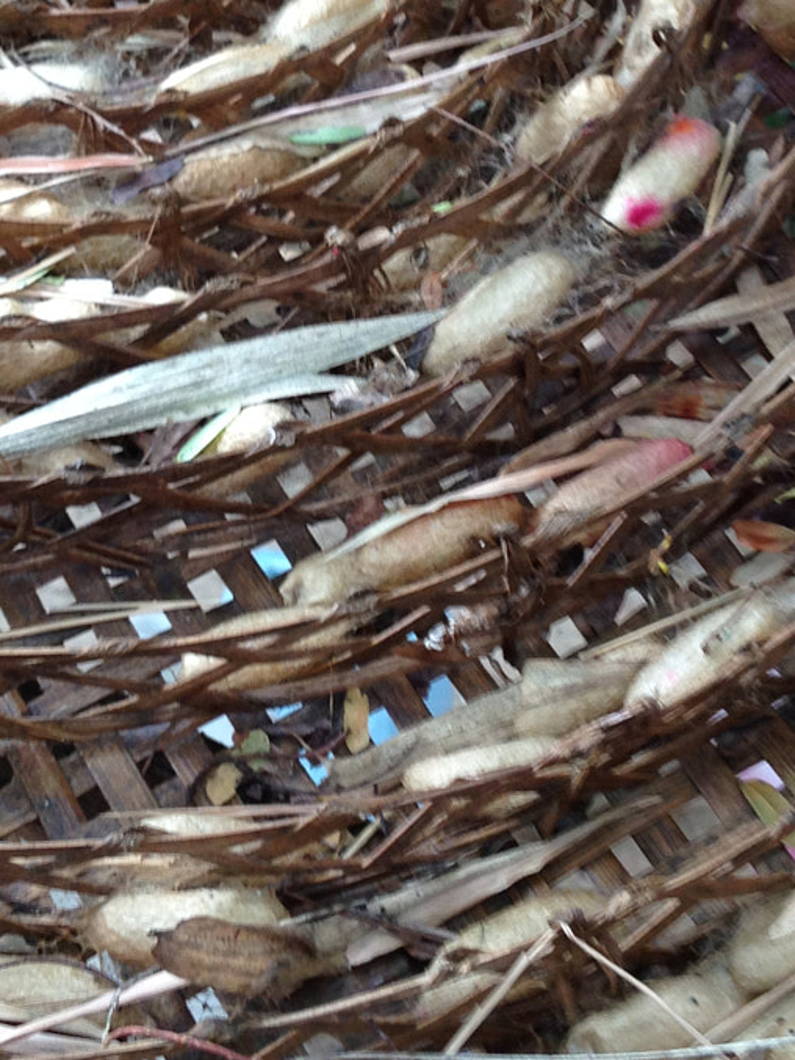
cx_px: 286
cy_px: 285
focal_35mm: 78
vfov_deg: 24.8
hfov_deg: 18.9
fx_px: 2388
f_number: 2.4
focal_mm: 4.12
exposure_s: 1/60
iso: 64
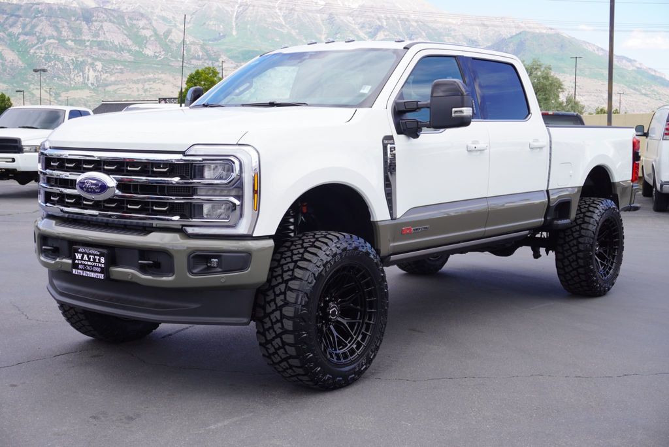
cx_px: 334
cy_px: 224
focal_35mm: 46
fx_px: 865
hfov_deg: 42.3
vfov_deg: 29.0
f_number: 8
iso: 100
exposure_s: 1/100
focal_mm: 31
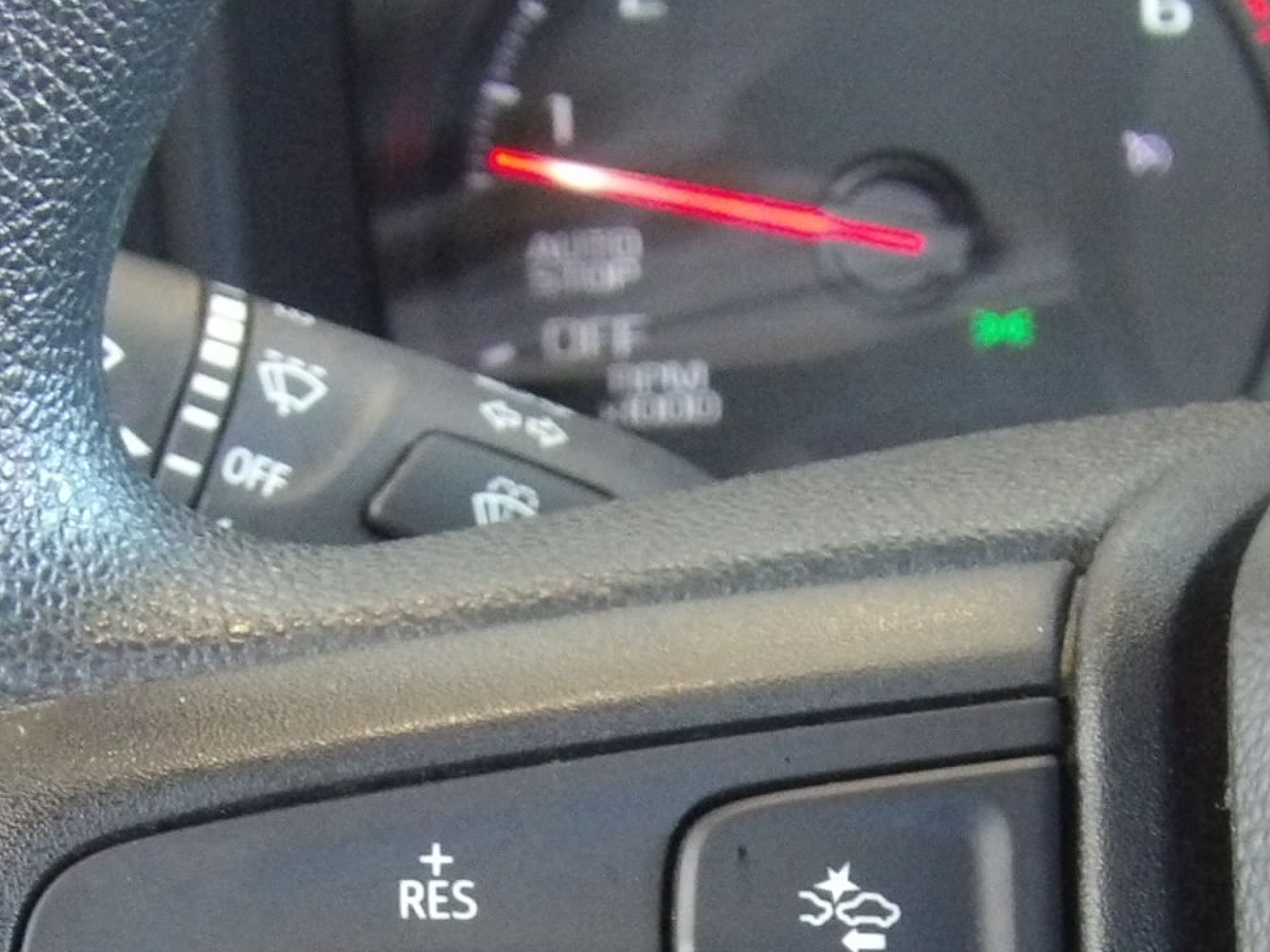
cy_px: 988
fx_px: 5100
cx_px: 702
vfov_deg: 10.6
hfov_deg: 14.2
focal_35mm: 139
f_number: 3.9
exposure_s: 1/16
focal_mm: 9.5
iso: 800
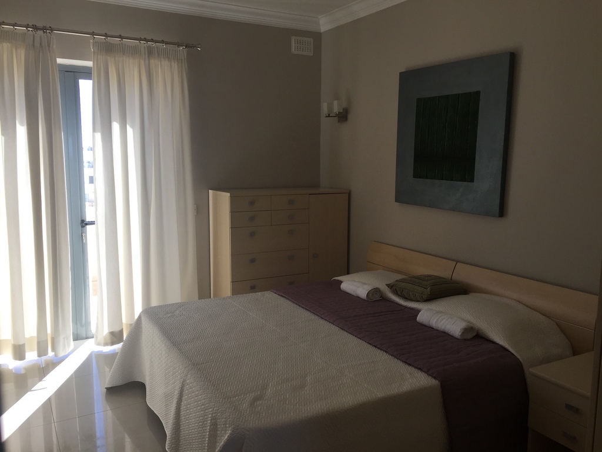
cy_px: 226
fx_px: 504
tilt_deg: -8.1
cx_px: 301
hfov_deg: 61.7
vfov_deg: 48.2
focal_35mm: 29
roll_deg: -1.4
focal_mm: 4.15
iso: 32
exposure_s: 1/338
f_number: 2.2
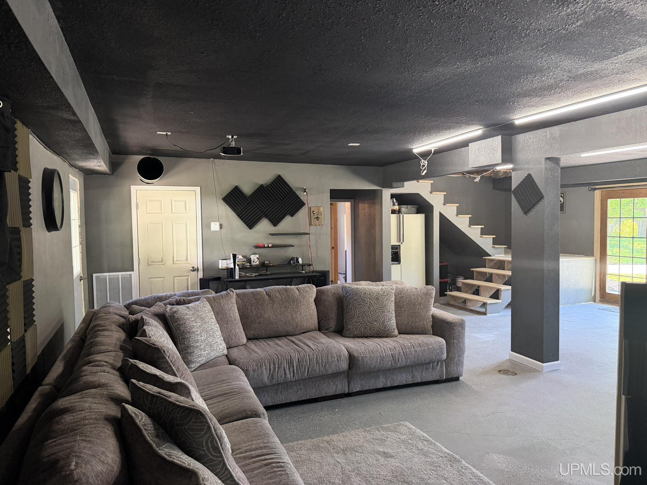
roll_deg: +1.6
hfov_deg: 71.6
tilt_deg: -3.2
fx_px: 449
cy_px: 242
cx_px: 324
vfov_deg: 56.8
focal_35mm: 24
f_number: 1.78
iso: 250
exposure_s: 1/60
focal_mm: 6.76
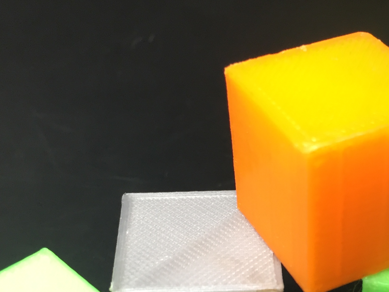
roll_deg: -2.4
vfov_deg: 21.6
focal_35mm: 65
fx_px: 730
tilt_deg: -44.0
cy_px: 309
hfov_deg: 29.2
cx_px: 308
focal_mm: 4.15
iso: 32
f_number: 2.2
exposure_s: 1/30
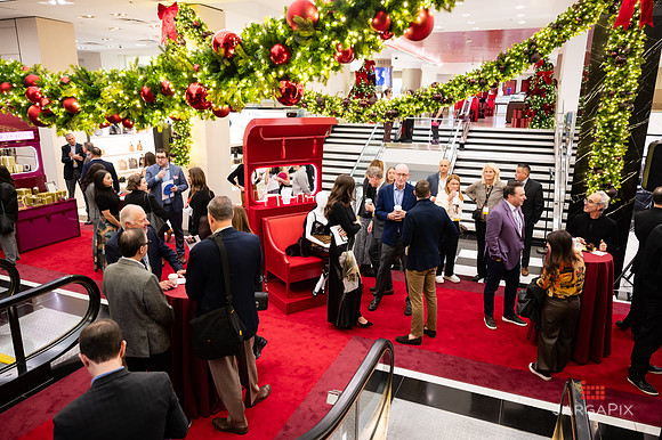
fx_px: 455
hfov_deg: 72.1
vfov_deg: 51.7
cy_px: 220
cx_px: 331
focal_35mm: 25
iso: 1250
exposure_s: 1/160
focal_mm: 24
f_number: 3.2
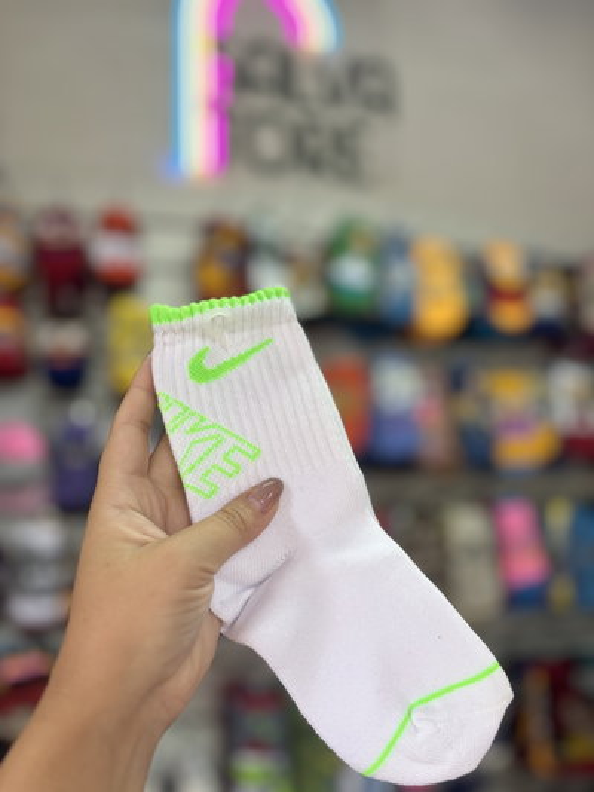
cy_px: 396
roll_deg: +1.4
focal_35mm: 26
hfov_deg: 53.1
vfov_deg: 67.3
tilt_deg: +10.1
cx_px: 297
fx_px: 595
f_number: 1.6
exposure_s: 1/100
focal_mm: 5.96
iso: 64
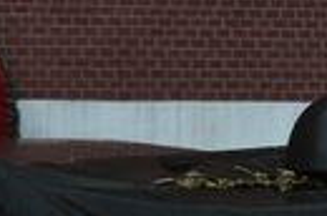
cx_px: 65
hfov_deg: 5.5
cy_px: 543
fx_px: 3425
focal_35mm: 378
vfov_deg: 3.6
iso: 1600
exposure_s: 1/250
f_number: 3.5
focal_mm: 70
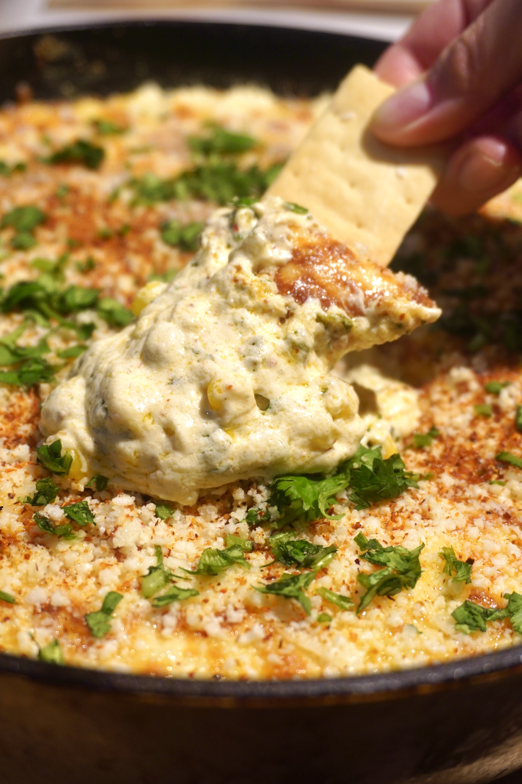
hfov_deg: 31.9
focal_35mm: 42
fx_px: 913
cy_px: 392
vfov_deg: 46.4
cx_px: 261
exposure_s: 1/160
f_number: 4.5
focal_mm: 28
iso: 400
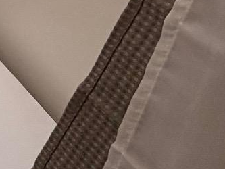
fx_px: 559
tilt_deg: -24.3
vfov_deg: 14.3
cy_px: -171
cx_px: -414
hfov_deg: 12.3
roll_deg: -0.2
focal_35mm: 86
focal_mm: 2.22
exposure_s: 1/120
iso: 250
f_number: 2.2
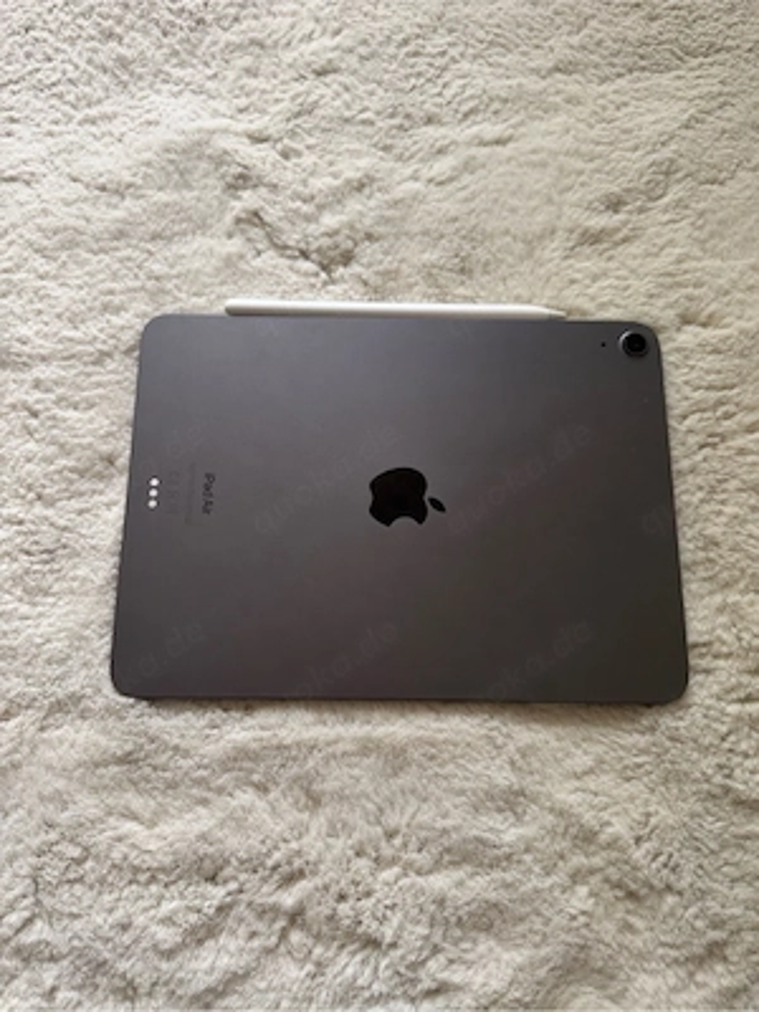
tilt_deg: -75.9
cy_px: 506
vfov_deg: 71.6
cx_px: 380
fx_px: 702
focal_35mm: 24
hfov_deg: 56.8
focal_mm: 6.76
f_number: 1.78
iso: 200
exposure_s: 1/121
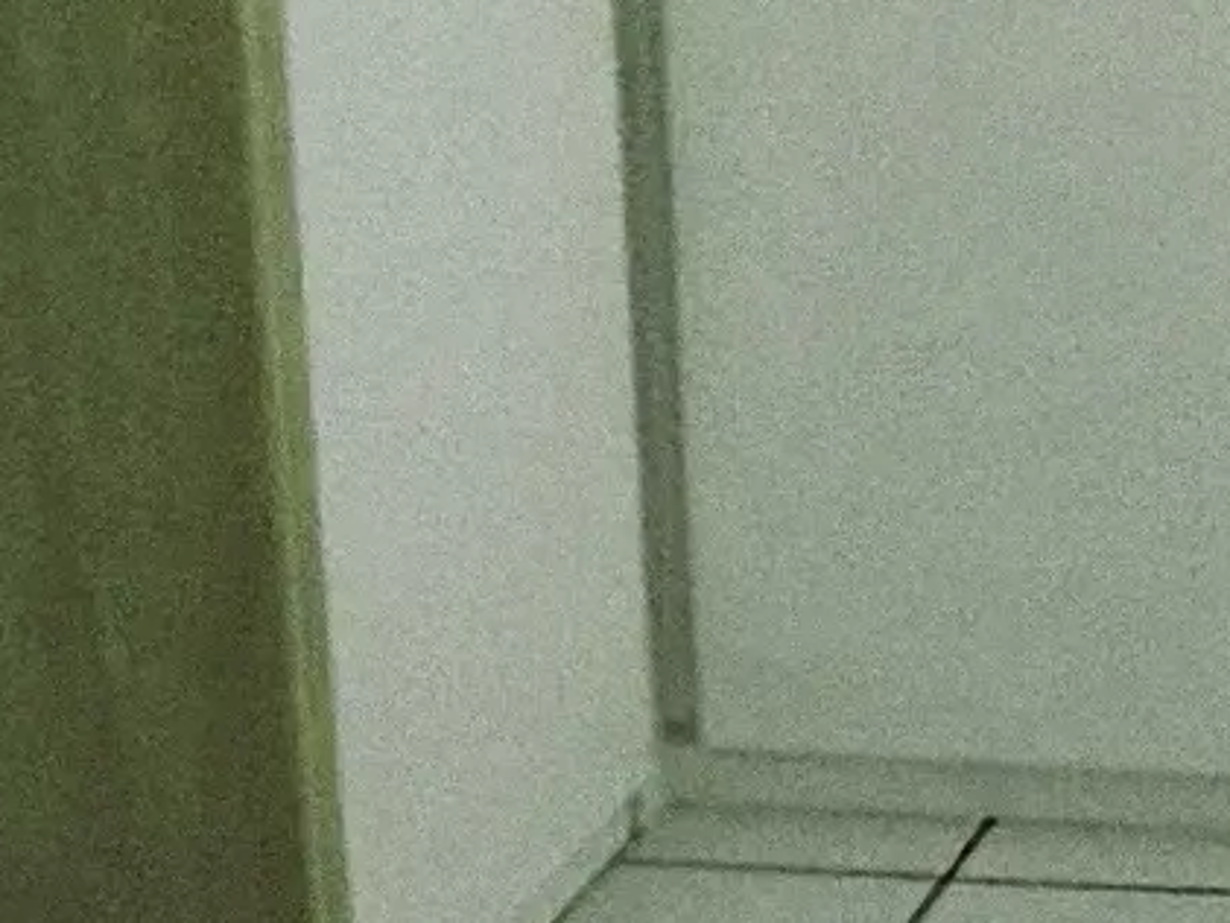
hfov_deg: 13.7
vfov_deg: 11.7
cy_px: -213
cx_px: 2425
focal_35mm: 124
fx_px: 4407
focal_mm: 1.65
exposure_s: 1/60
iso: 64
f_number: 2.2
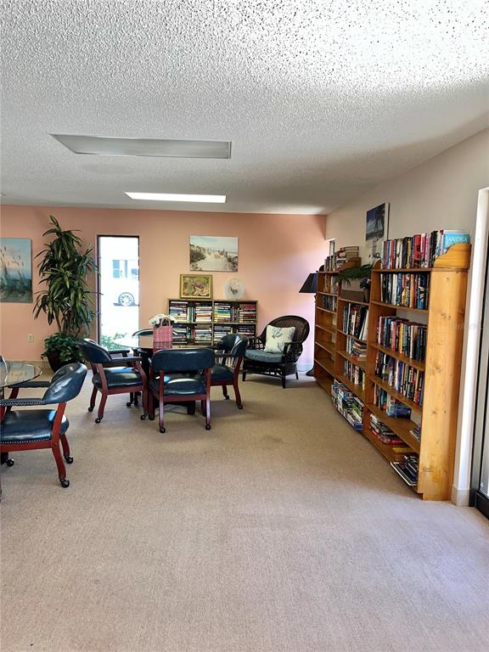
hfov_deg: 53.1
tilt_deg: -6.2
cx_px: 244
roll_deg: -1.2
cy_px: 326
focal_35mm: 26
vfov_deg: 67.3
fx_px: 490
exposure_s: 1/120
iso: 50
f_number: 1.6
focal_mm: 5.1
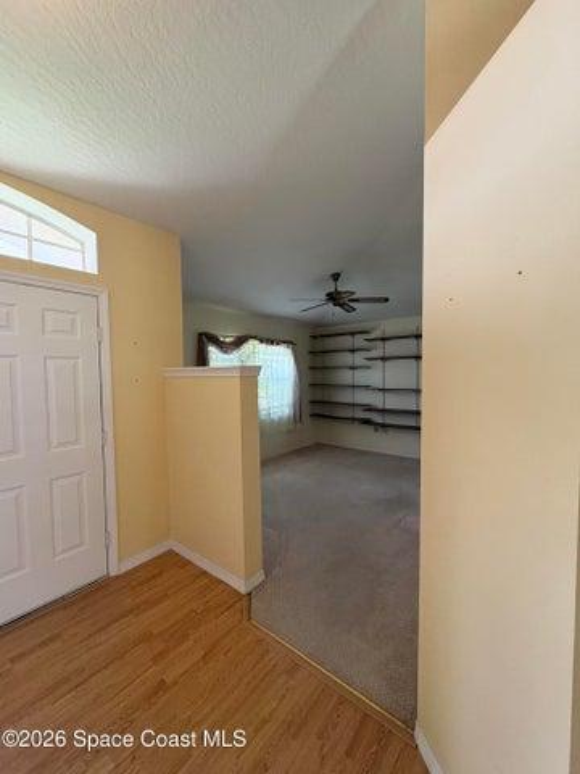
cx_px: 290
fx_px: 313
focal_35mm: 14
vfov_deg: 102.1
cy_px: 387
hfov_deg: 85.7
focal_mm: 2.22
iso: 400
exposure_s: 1/120
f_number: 2.2
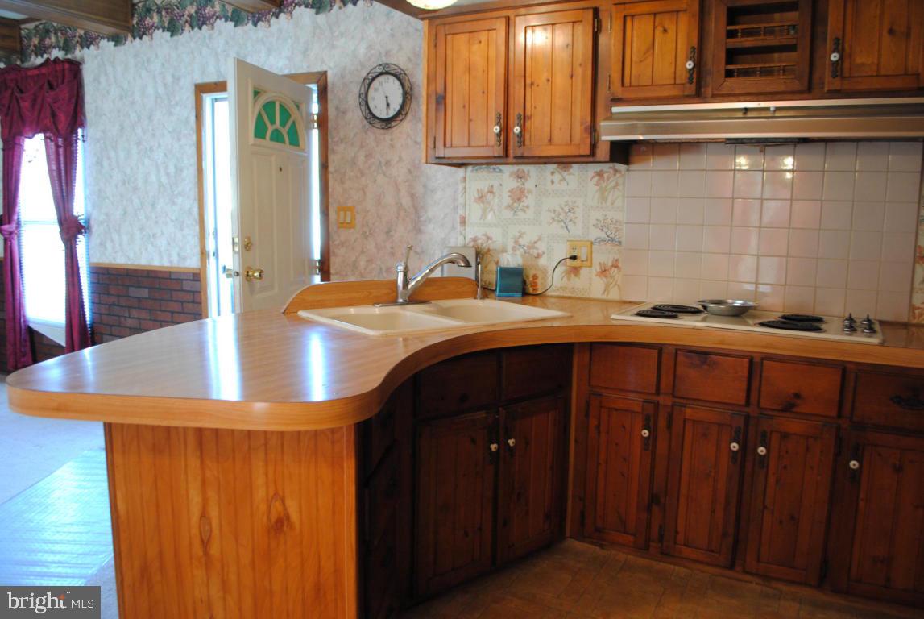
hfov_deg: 67.3
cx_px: 462
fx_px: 694
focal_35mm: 27
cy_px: 310
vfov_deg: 48.1
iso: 400
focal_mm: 18
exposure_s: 1/13
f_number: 3.5
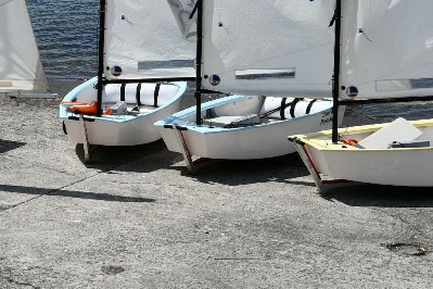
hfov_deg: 21.4
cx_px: 157
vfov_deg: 14.1
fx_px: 1143
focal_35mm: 95
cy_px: -26
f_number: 10
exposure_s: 1/400
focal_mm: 25
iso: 100
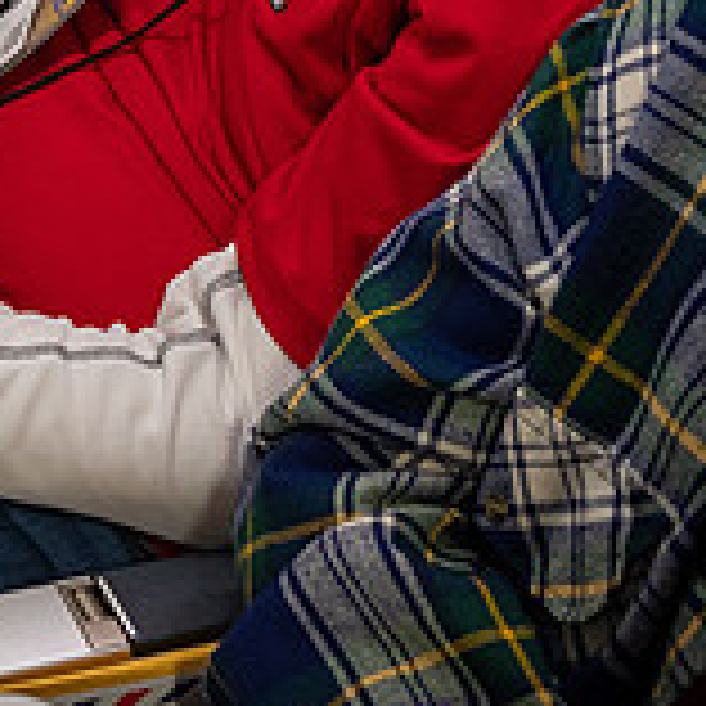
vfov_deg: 17.2
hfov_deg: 16.4
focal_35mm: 99
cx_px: -274
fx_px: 2284
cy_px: 22
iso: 4000
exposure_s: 1/60
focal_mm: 31.5
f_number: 6.3
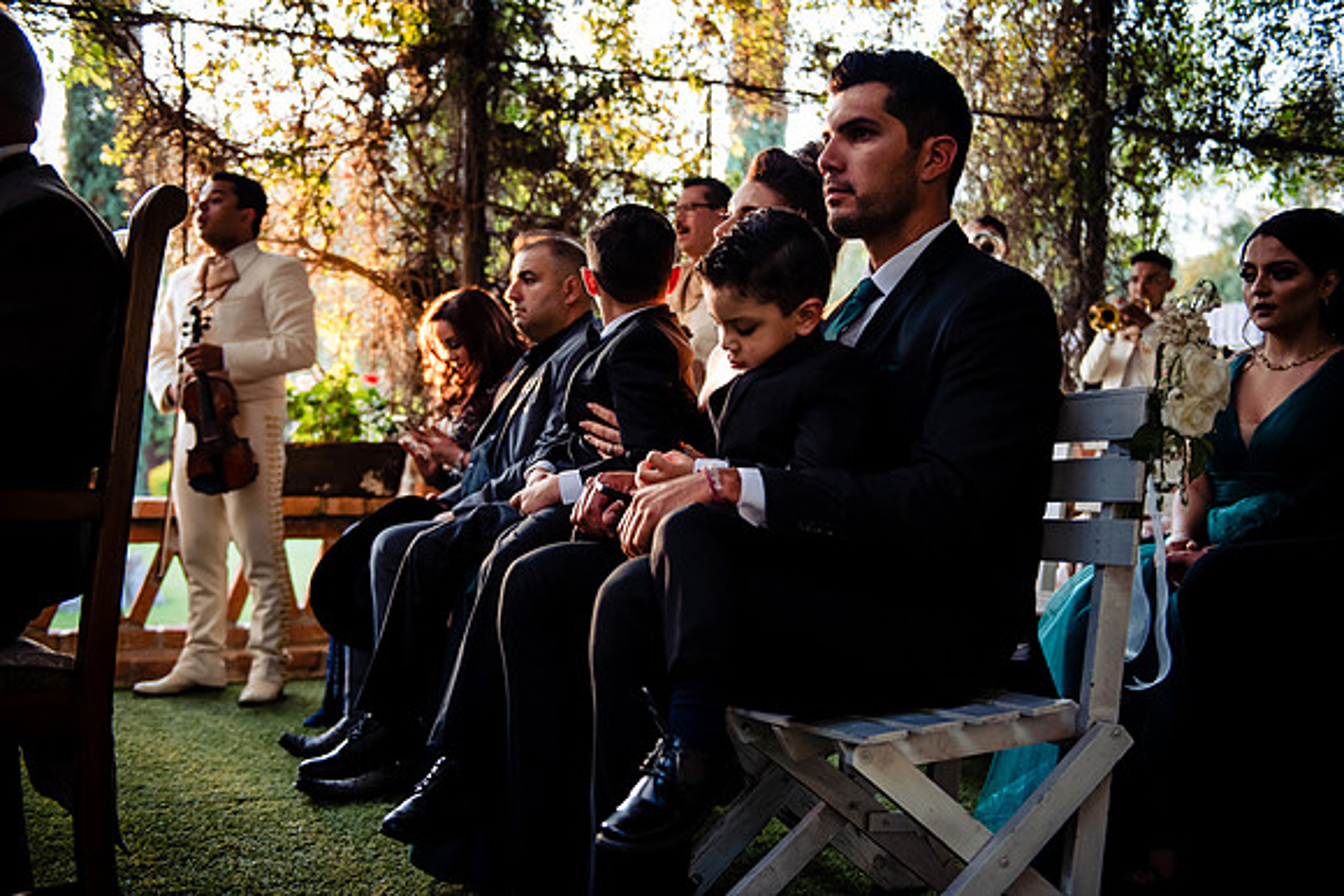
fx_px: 1419
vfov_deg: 35.1
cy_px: 448
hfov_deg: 50.7
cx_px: 672
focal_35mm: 38
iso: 1000
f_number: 2.8
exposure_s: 1/160
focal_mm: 38
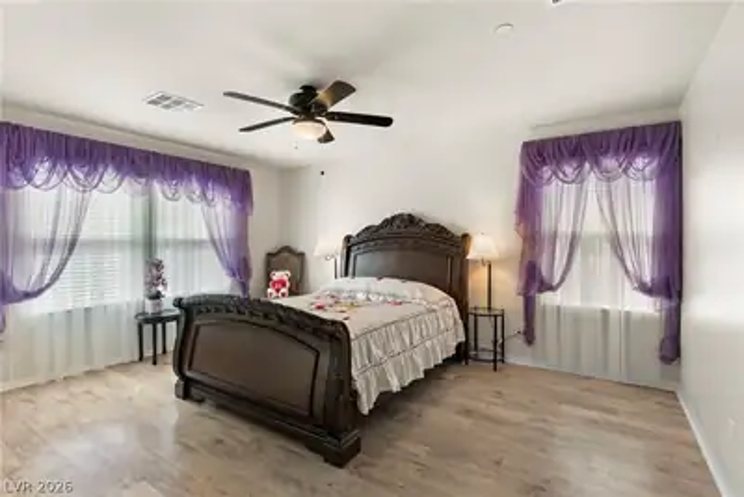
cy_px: 248
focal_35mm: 18
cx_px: 372
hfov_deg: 90.0
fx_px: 372
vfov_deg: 67.4
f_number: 8
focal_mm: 18
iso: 400
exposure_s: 1/10
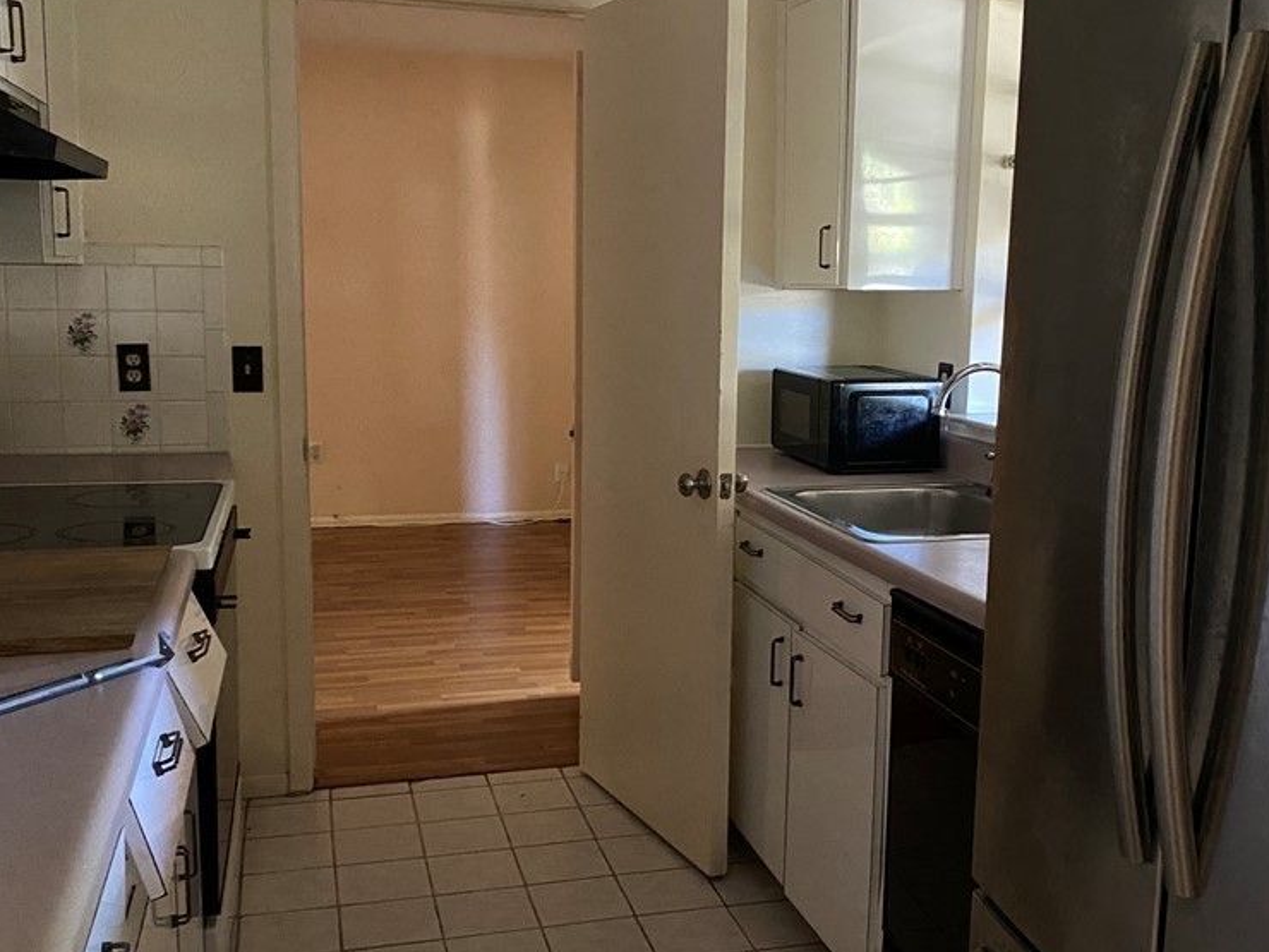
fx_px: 1320
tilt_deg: -8.8
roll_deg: -1.3
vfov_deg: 39.7
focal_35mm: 36
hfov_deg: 51.3
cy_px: 472
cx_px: 700
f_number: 1.8
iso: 800
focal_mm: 4.25
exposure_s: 1/30
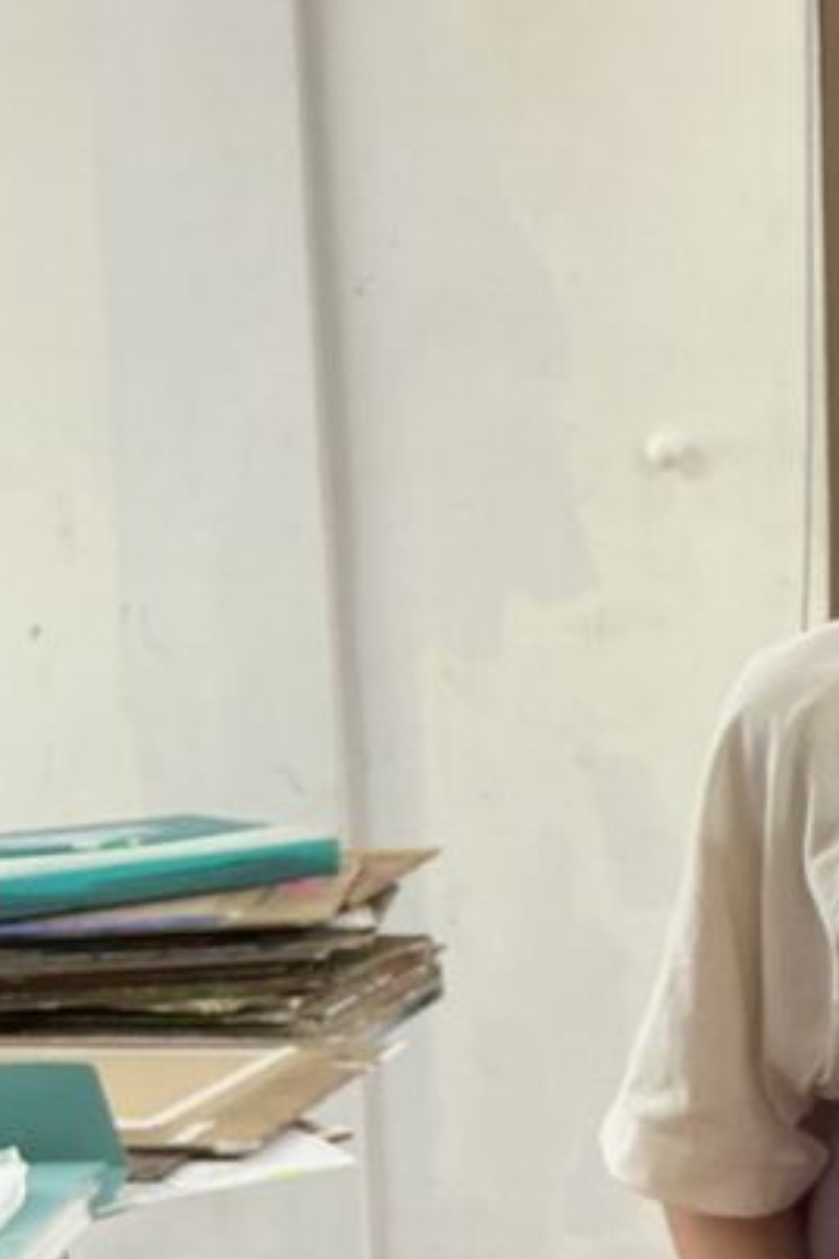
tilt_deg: -11.3
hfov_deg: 17.1
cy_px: 961
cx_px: 1086
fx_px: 2622
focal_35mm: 75
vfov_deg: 26.6
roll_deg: -1.0
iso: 80
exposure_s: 1/60
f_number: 1.8
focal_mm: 3
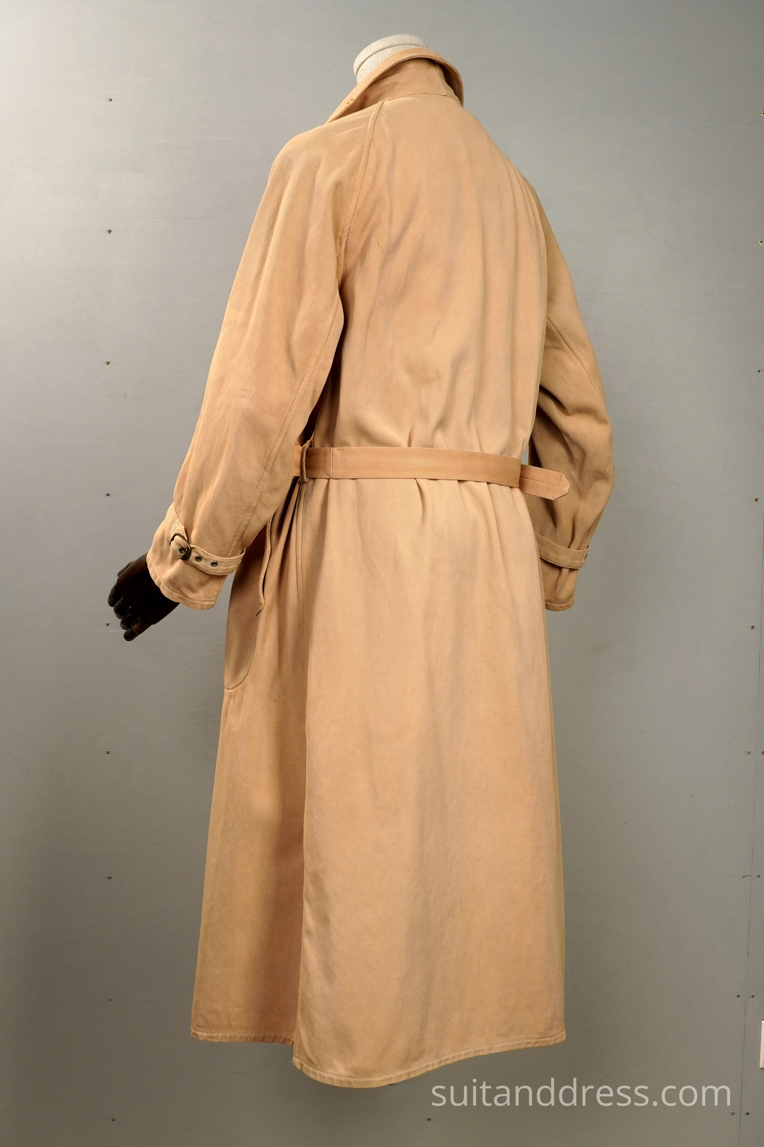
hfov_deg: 28.1
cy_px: 574
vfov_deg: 41.1
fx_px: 1528
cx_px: 382
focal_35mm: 48
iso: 250
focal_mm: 32
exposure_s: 1/25
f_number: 7.1
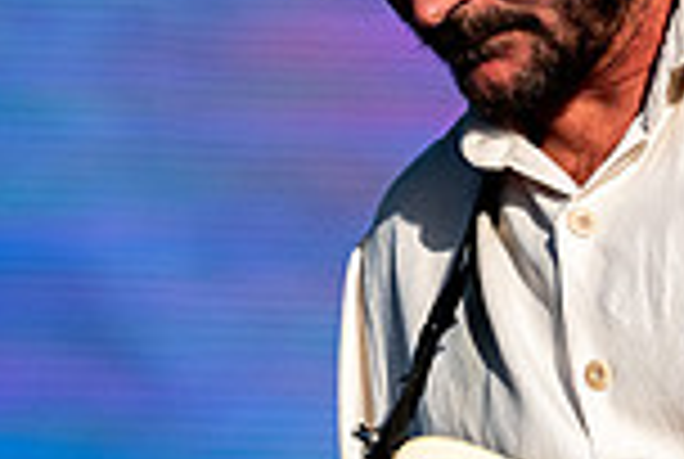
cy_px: 201
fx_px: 17267
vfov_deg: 1.5
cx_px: 423
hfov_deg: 2.3
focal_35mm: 907
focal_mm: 200
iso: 320
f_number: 5
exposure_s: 1/5000
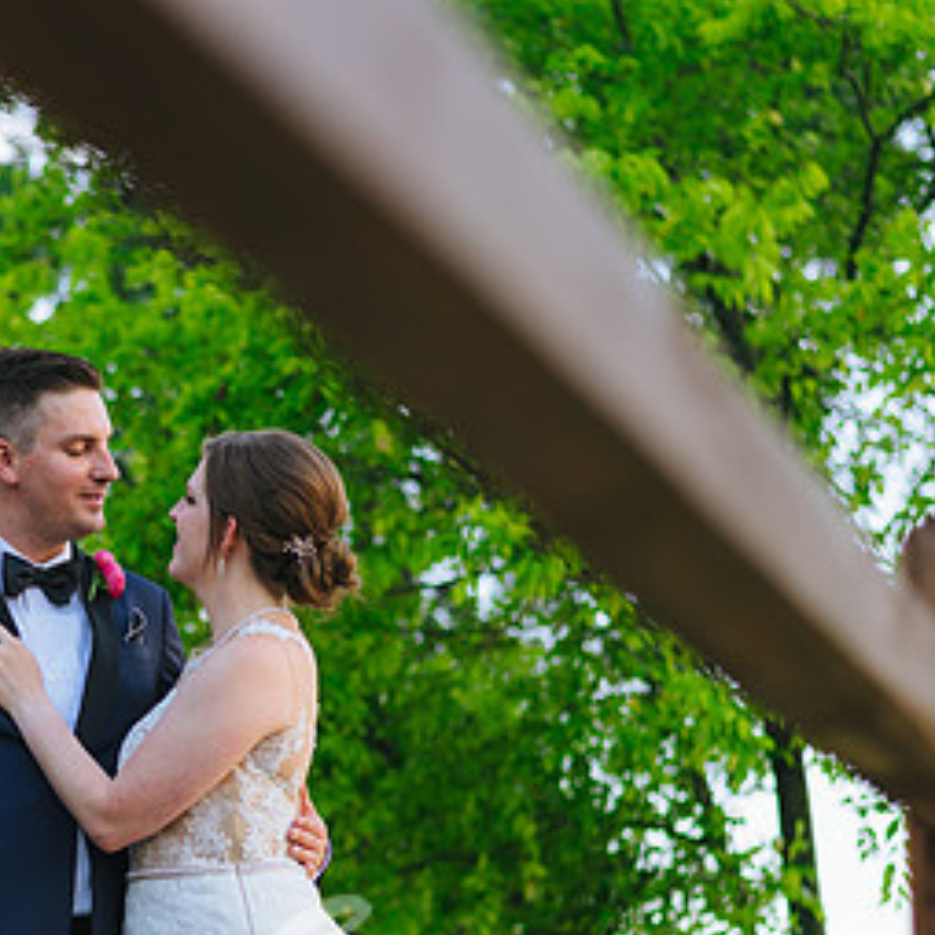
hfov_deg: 17.7
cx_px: 158
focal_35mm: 97
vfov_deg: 17.8
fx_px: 2964
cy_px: 687
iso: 640
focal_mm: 50
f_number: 2.2
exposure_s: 1/800
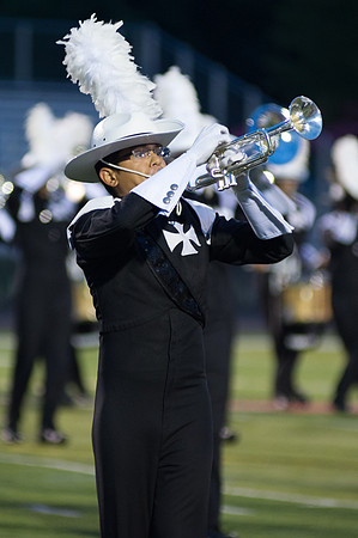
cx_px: 143
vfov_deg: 5.9
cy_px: 263
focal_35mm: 349
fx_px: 5223
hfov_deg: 3.9
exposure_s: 1/160
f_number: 2.8
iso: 2200
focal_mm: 200
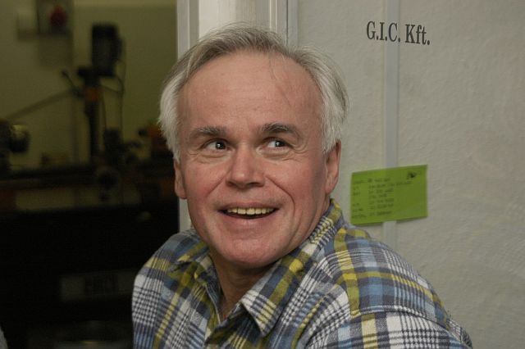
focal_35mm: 98
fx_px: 1421
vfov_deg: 14.0
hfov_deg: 20.9
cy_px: 174
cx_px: 262
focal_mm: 65
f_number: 5
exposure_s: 1/180
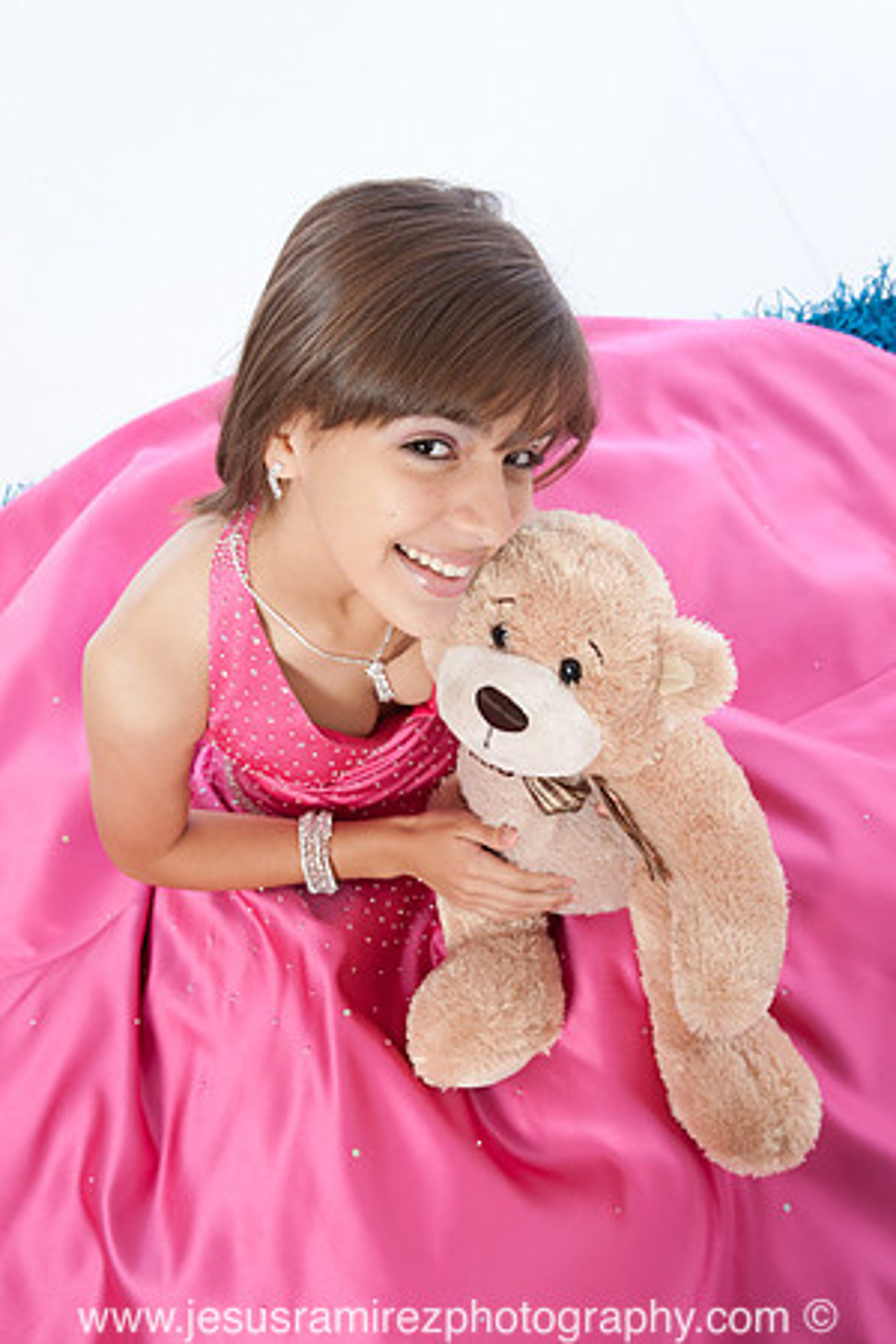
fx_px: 1307
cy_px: 672
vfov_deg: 54.4
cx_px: 448
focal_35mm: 35
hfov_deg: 37.9
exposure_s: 1/100
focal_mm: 35
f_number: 8
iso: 100
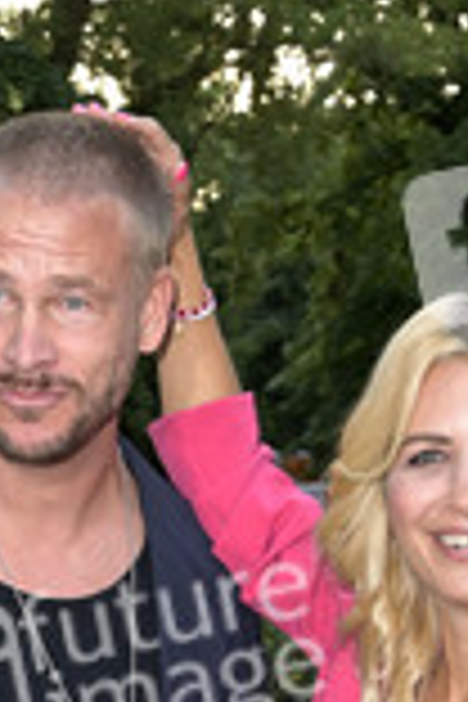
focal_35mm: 82
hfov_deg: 16.7
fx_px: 1599
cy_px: 896
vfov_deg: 22.4
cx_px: 225
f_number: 5.6
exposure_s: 1/60
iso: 1250
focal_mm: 32
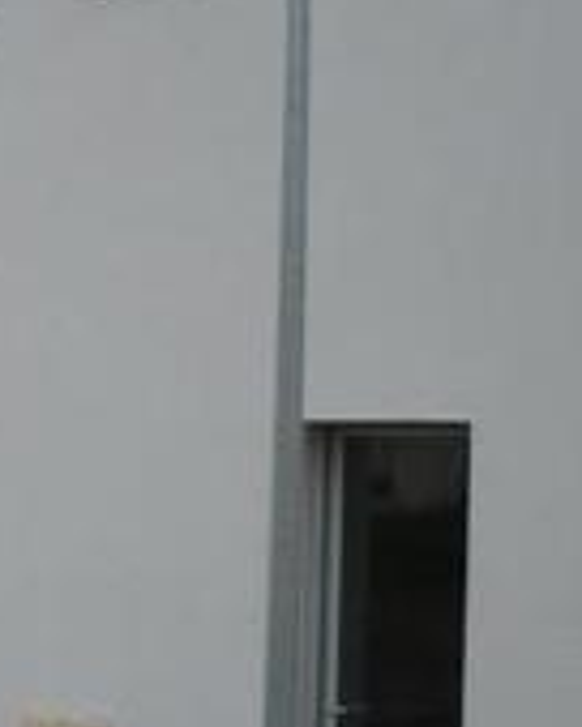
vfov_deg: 18.3
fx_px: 2261
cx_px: -75
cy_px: 316
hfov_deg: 14.3
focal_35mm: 105
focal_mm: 5.5
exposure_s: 1/320
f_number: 2.8
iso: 80
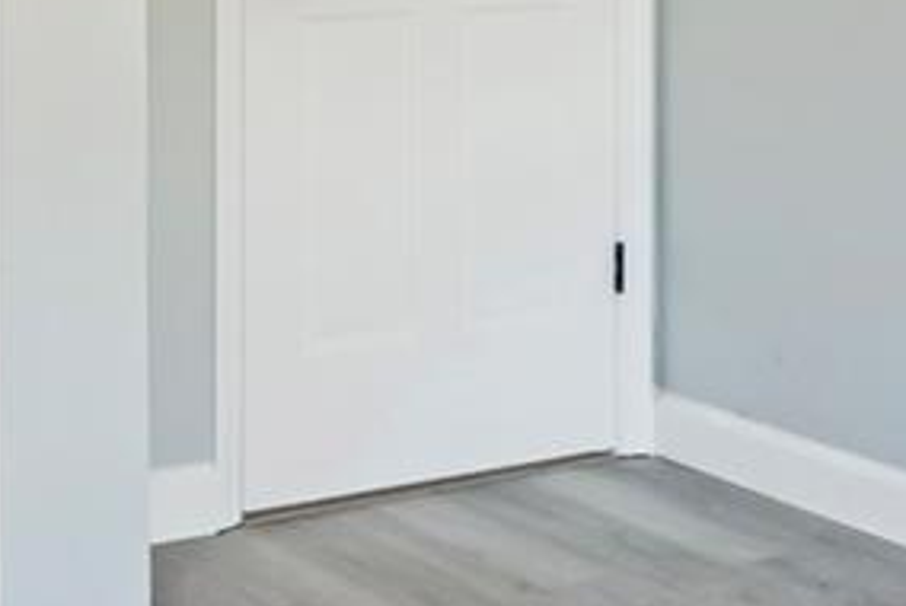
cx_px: 373
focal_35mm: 93
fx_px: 2338
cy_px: -112
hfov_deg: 21.9
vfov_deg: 14.3
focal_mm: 11
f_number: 9
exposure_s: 1/160
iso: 250
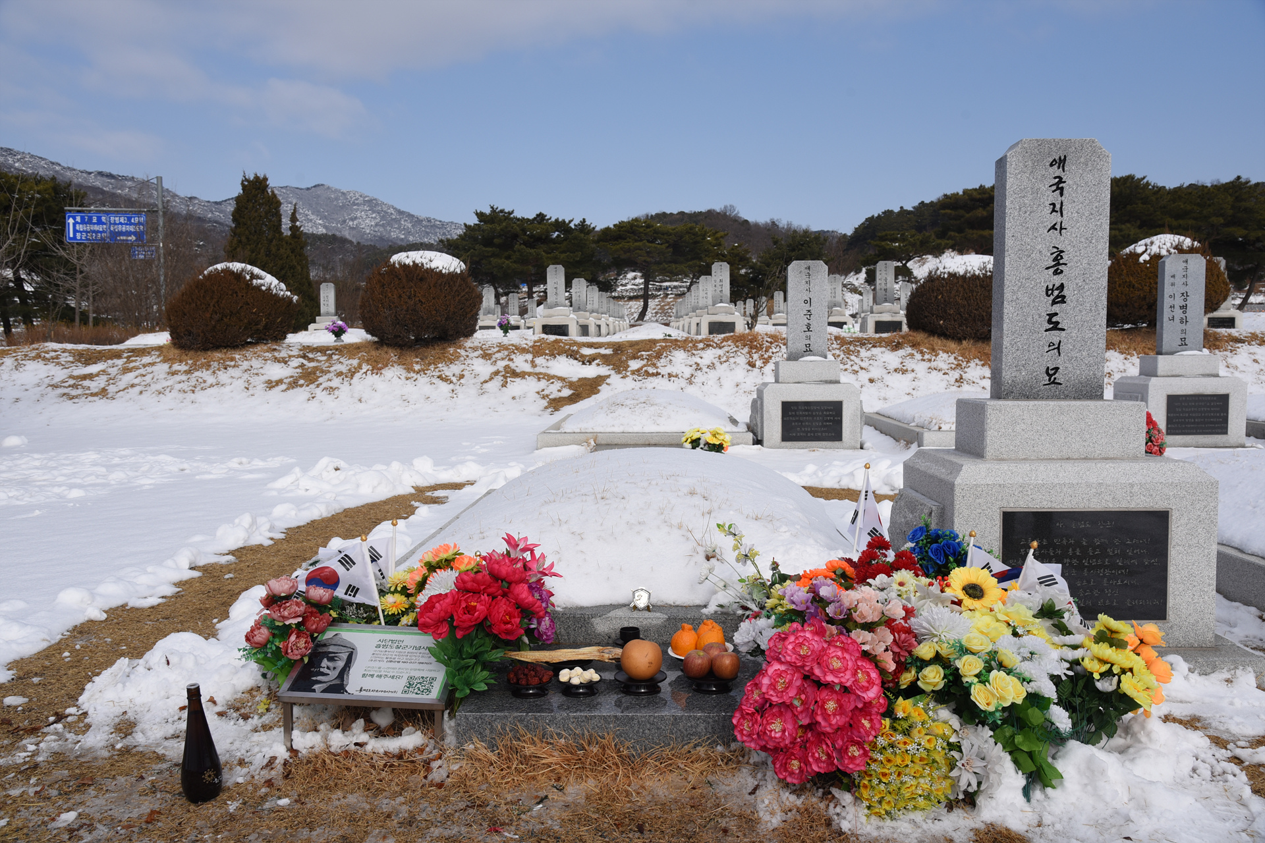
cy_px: 422
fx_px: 1054
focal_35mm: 30
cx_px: 632
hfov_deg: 61.9
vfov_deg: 43.6
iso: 100
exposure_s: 1/320
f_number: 9
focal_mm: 30
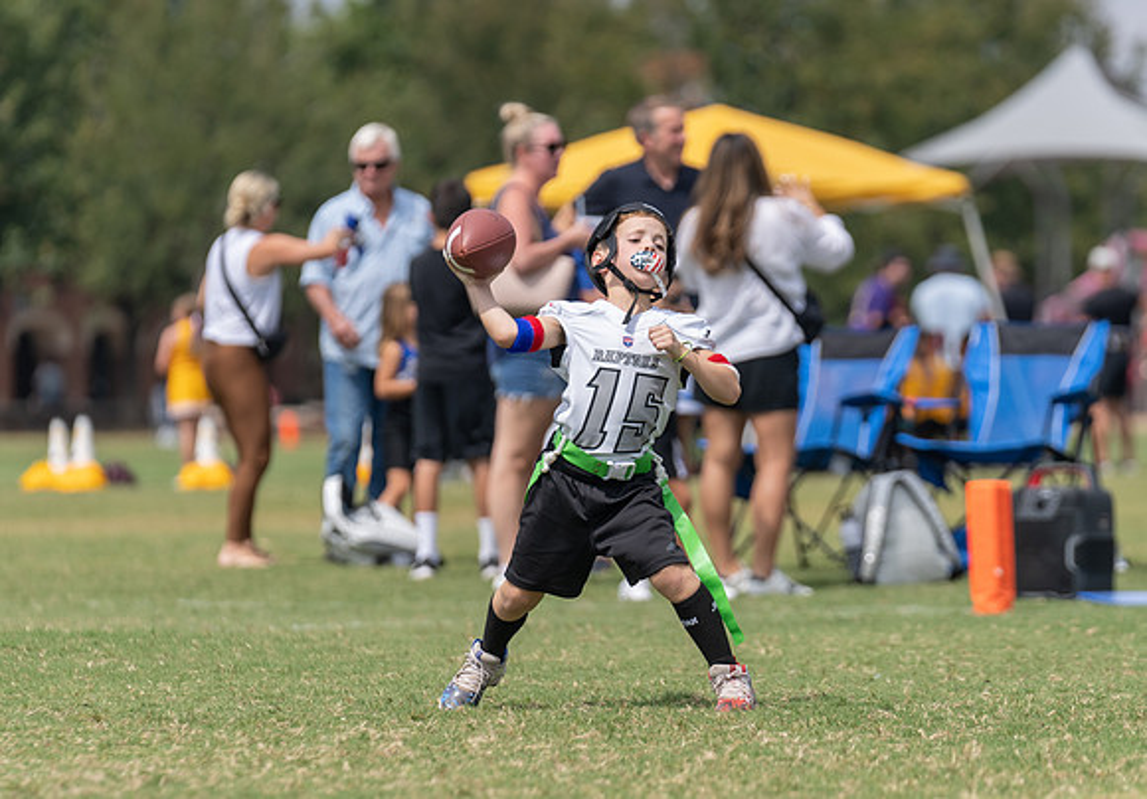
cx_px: 623
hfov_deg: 6.6
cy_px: 443
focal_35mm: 308
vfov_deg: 4.6
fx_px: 9955
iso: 100
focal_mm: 200
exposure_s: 1/1250
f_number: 3.5
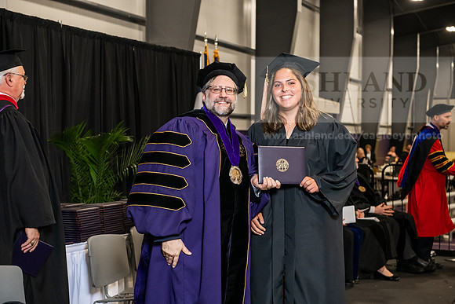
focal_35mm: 66
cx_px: 228
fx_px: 834
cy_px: 152
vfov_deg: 20.6
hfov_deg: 30.5
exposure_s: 1/200
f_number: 5
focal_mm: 66
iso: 2500
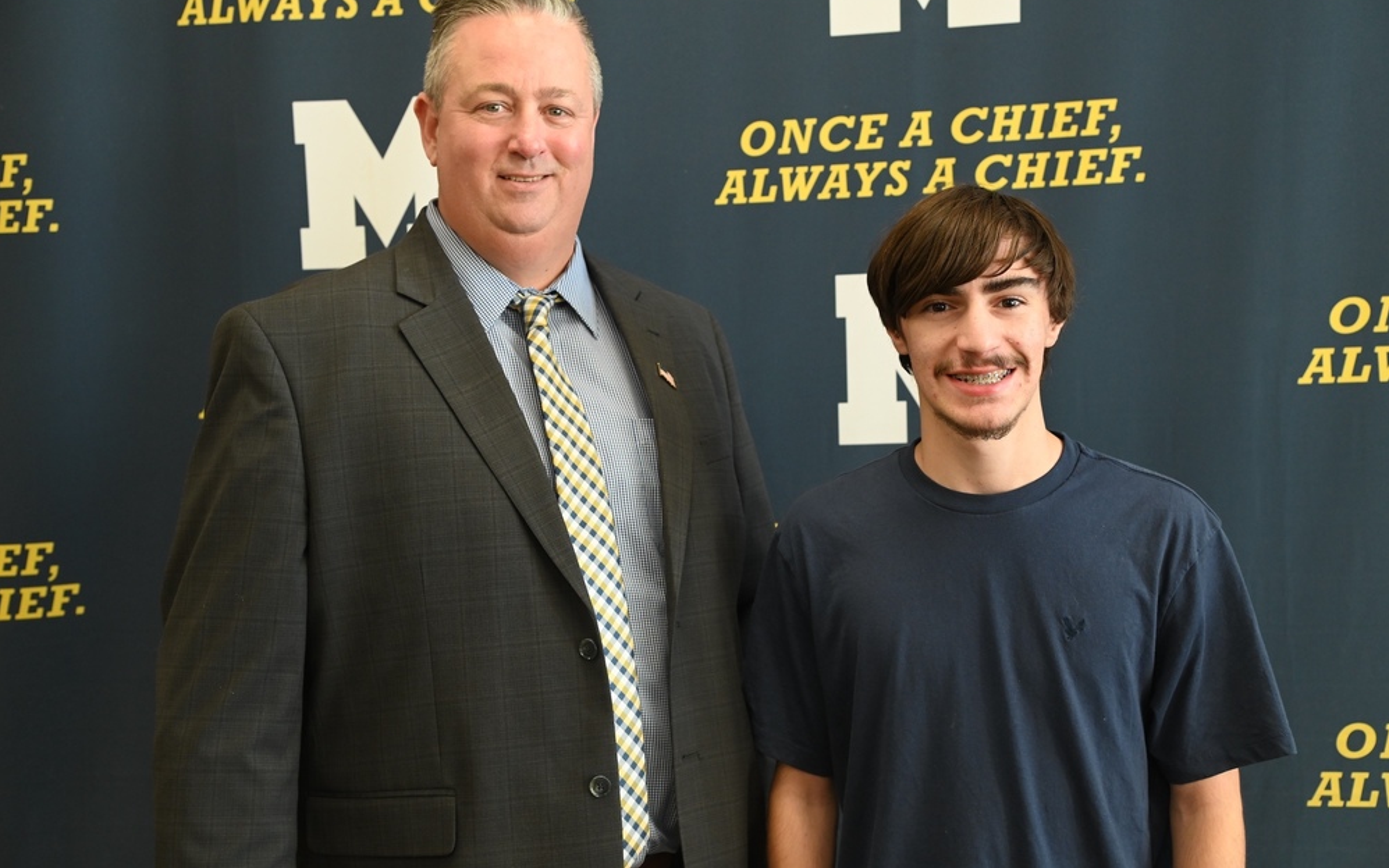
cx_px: 694
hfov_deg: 41.0
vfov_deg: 26.3
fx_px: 1855
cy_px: 419
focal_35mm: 49
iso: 2500
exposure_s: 1/250
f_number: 4.5
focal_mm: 48
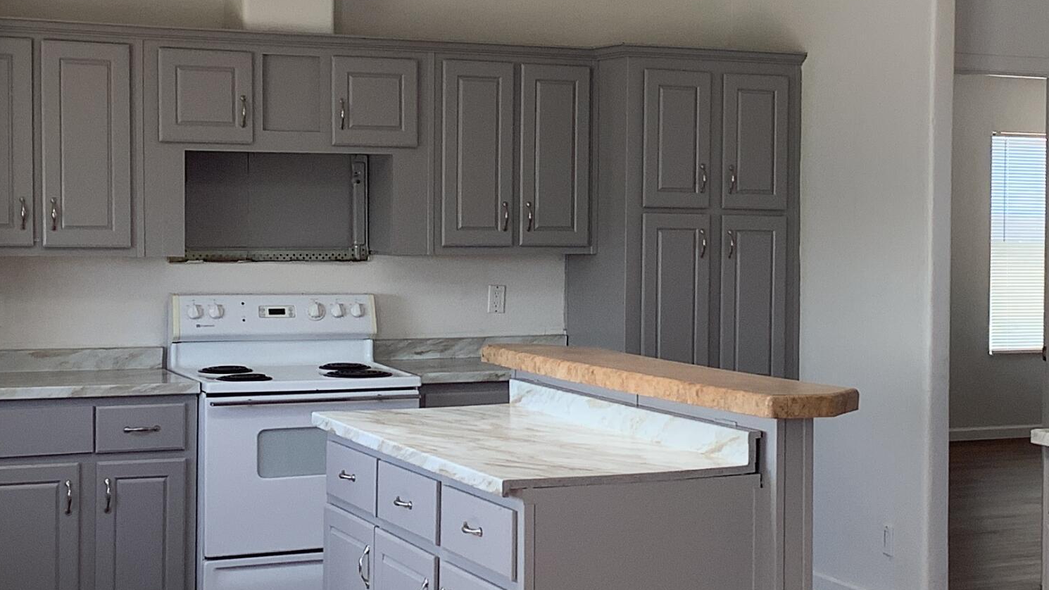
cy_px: 286
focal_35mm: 68
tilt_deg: -4.0
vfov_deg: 17.7
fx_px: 1891
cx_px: 711
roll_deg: -0.3
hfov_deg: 30.7
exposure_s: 1/120
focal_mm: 3.3
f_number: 2.4
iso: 64
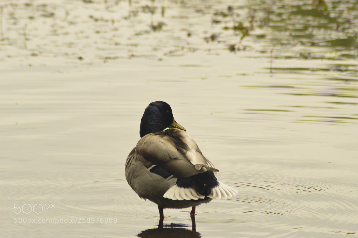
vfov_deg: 3.0
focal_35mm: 450
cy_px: 119
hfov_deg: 4.6
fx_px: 4471
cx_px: 179
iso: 3200
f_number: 11
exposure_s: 1/1000
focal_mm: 300
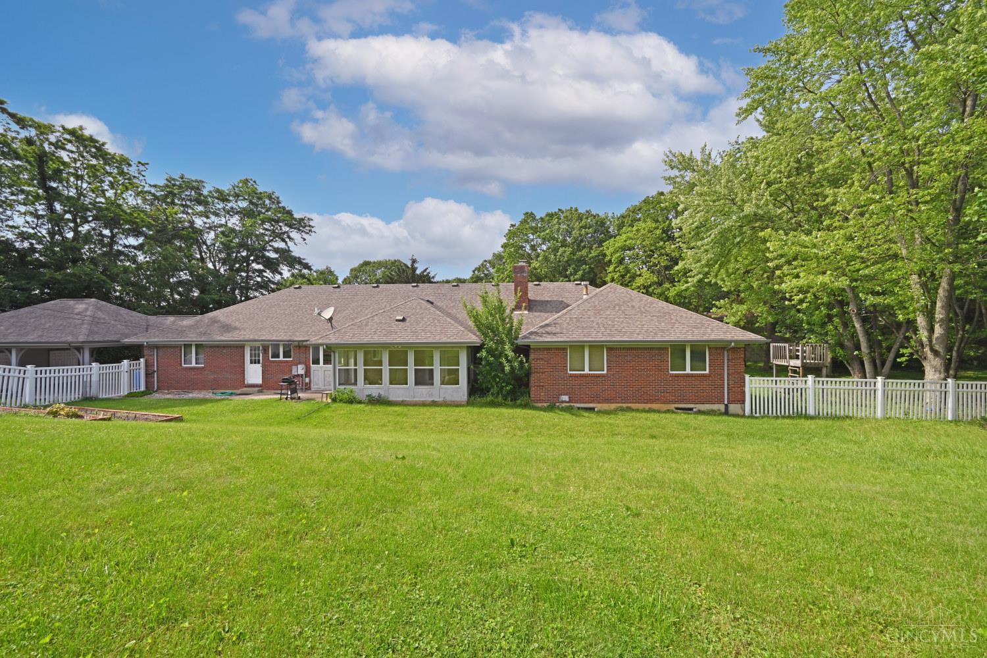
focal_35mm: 14
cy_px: 329
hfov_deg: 104.3
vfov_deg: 81.2
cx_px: 494
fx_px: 384
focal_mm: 14
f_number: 13
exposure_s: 1/125
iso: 125
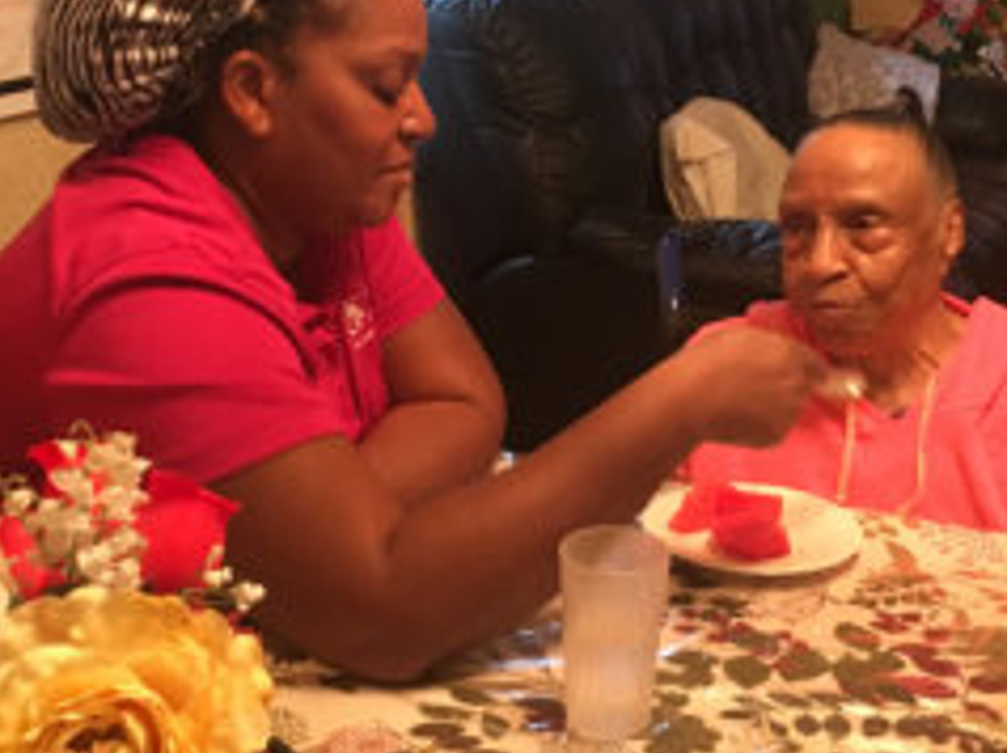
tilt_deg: -18.3
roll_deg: -2.4
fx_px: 1773
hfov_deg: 31.6
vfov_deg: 24.0
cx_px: 609
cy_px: 332
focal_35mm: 61
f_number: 2.2
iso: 200
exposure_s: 1/15
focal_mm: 4.15
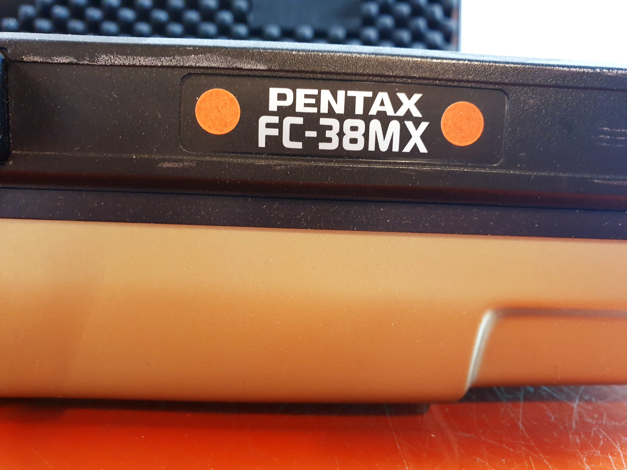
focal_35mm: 26
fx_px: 471
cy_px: 235
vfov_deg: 53.1
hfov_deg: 67.3
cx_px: 314
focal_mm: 4.3
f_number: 2.4
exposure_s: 1/10
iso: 320
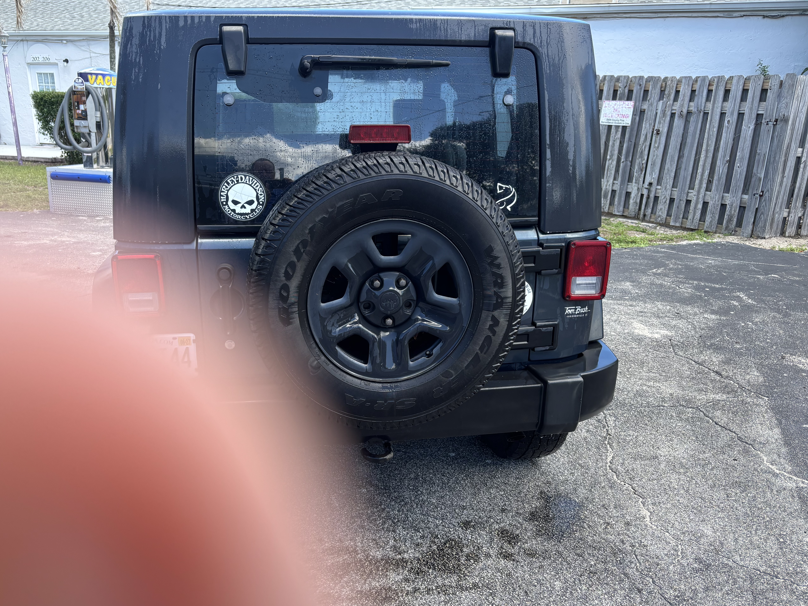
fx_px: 677
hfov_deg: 61.5
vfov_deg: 48.2
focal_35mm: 29
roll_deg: -1.8
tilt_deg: -18.0
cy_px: 331
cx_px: 358
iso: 50
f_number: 1.6
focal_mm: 5.96
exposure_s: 1/597
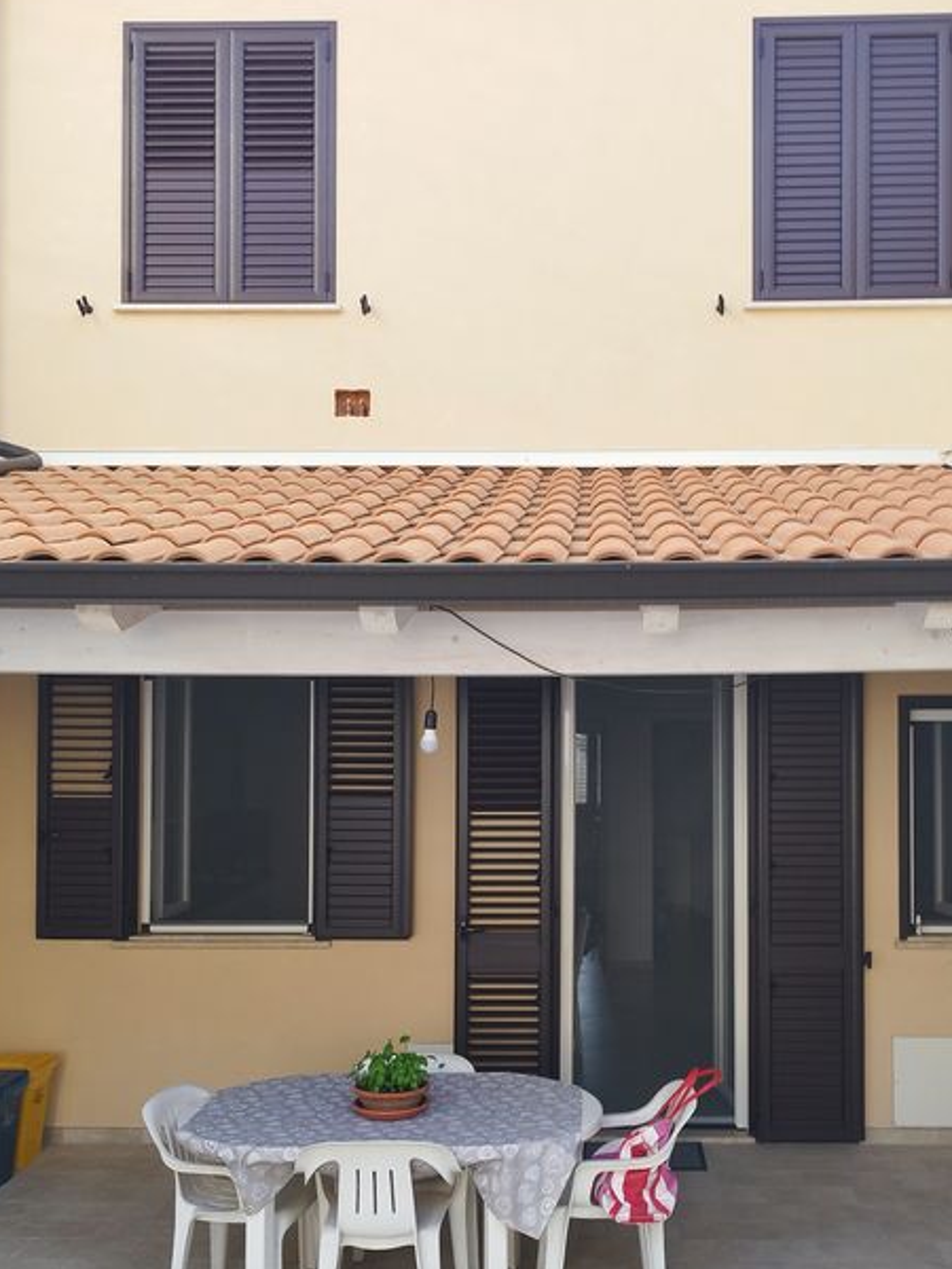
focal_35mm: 32
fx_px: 1173
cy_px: 749
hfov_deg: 43.9
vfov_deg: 56.5
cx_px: 578
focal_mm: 5.89
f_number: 1.89
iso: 60
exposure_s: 1/100
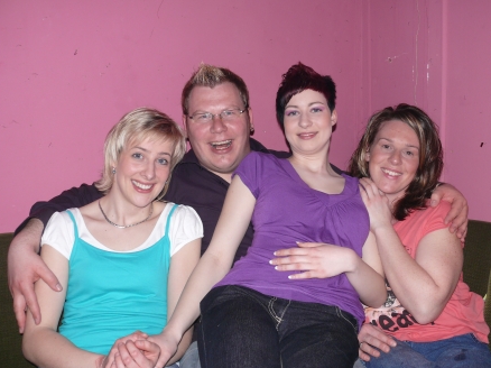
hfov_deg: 46.8
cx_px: 268
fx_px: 567
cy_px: 174
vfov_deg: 35.9
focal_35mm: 40
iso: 100
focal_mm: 7.4
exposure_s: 1/30
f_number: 2.8
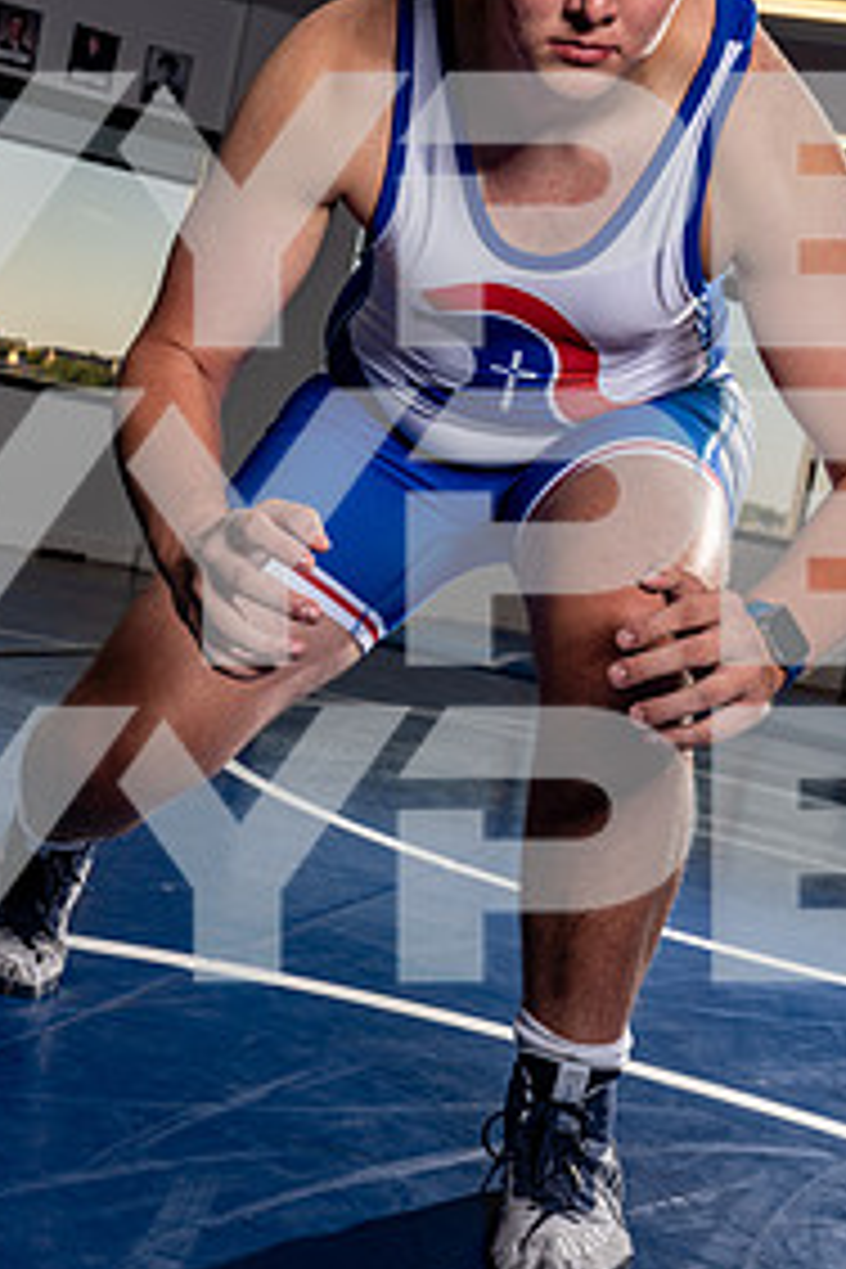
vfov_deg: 33.9
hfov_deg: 23.0
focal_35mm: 59
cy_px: 531
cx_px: 356
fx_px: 2080
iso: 200
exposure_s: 1/250
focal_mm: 37
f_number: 8
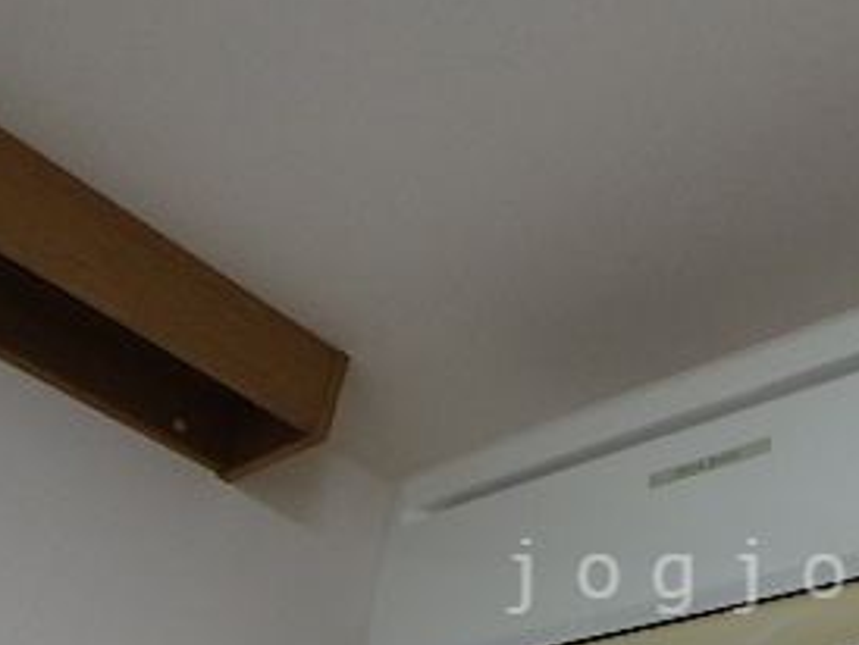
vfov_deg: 28.6
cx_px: 721
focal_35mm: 49
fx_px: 1217
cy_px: 576
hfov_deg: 37.1
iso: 400
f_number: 3.5
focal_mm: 3.7
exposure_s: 1/30
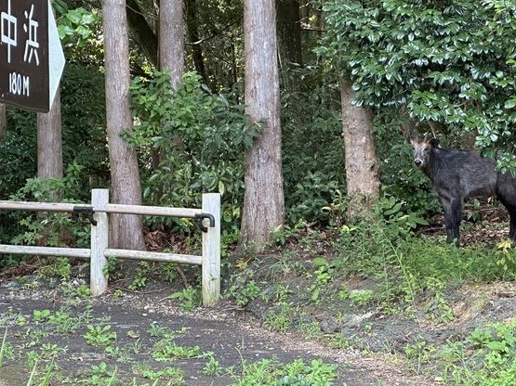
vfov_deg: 13.1
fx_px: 1684
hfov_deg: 17.4
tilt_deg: -0.4
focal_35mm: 113
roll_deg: -0.7
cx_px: 263
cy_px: 131
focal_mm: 9
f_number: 2.8
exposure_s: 1/99
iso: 160
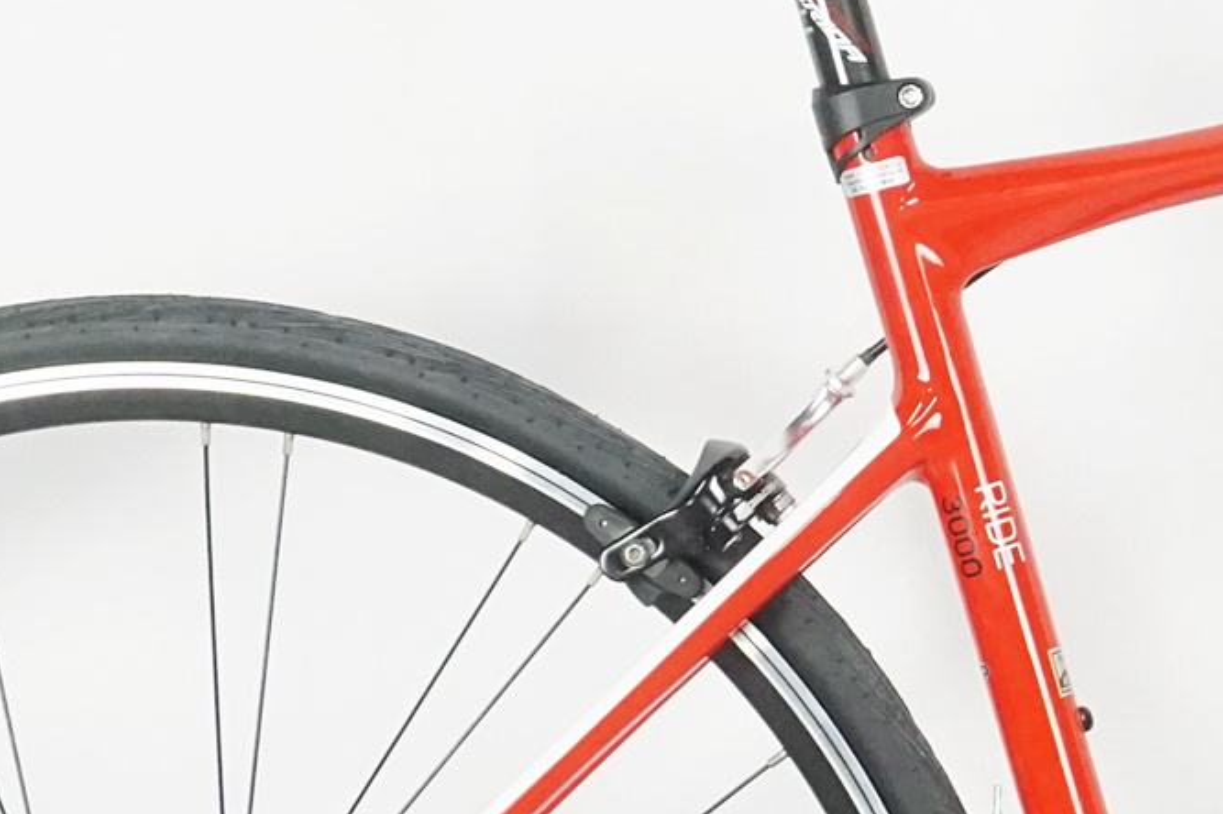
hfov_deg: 12.4
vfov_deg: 8.4
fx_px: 5501
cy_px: 640
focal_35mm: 162
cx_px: 1458
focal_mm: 30
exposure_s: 1/60
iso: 3200
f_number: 9
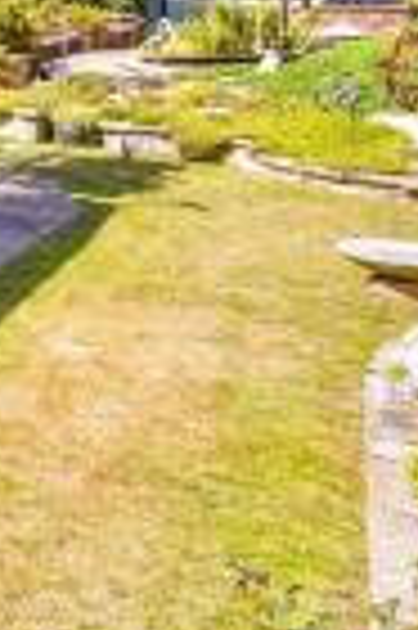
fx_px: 890
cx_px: -440
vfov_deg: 34.6
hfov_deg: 17.6
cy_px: -29
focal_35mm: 51
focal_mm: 10
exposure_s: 1/200
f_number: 8
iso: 160
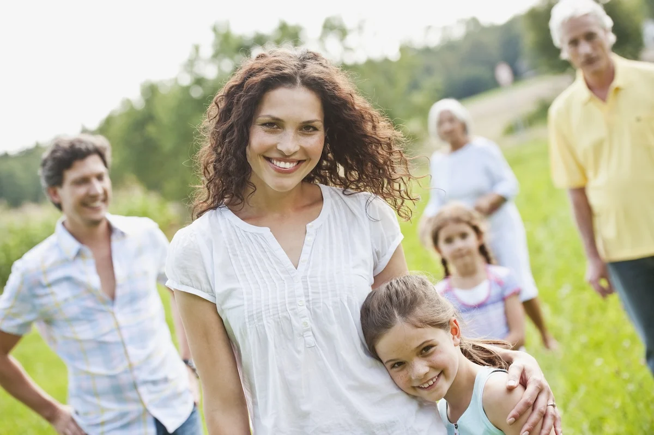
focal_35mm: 86
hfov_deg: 23.7
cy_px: 218
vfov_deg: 15.9
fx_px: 1562
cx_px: 327
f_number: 4
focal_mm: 86
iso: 400
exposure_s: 1/500
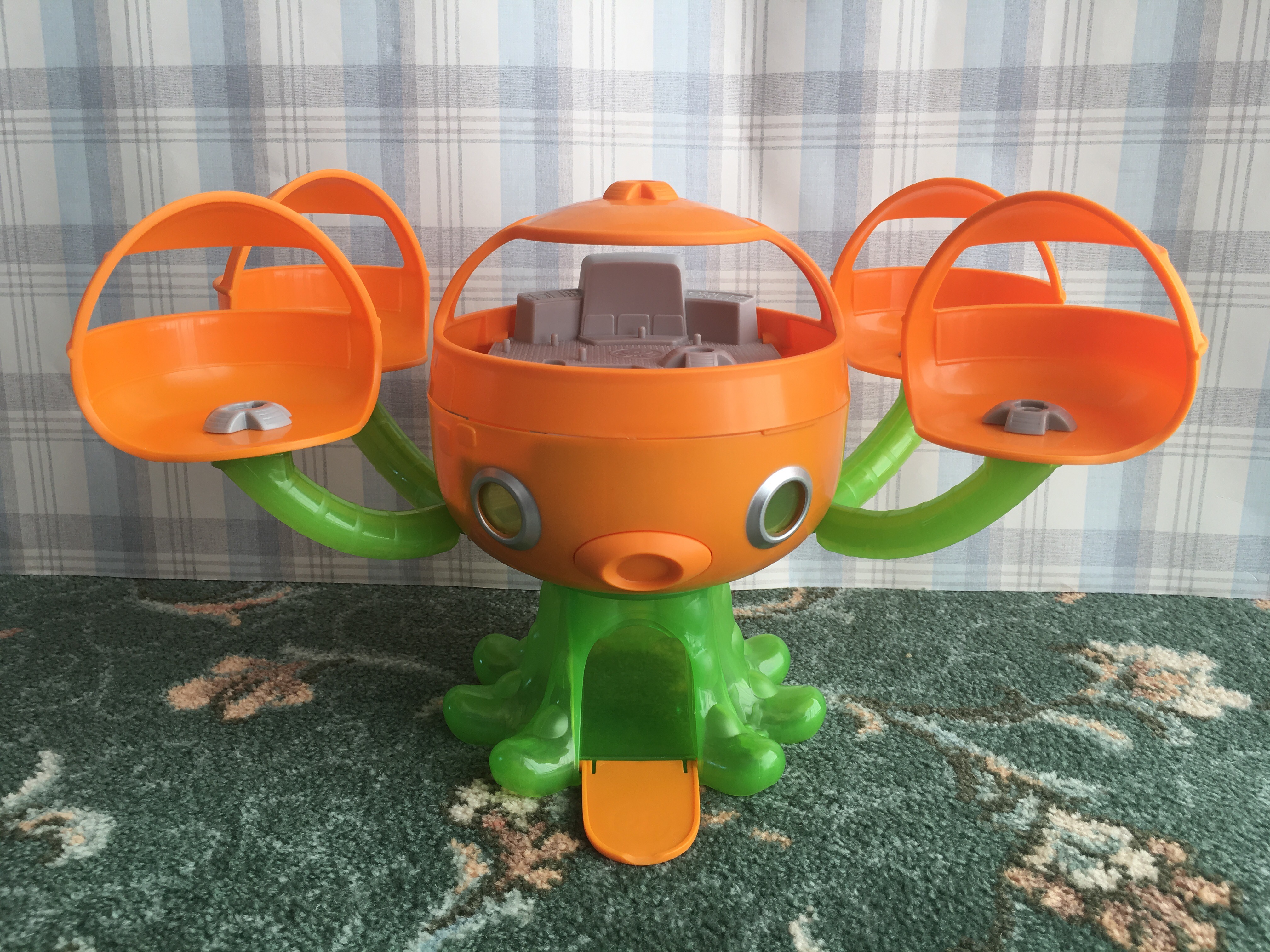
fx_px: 1064
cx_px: 635
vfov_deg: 48.2
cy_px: 476
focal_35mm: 29
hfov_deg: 61.7
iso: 25
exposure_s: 1/100
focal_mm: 4.15
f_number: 2.2
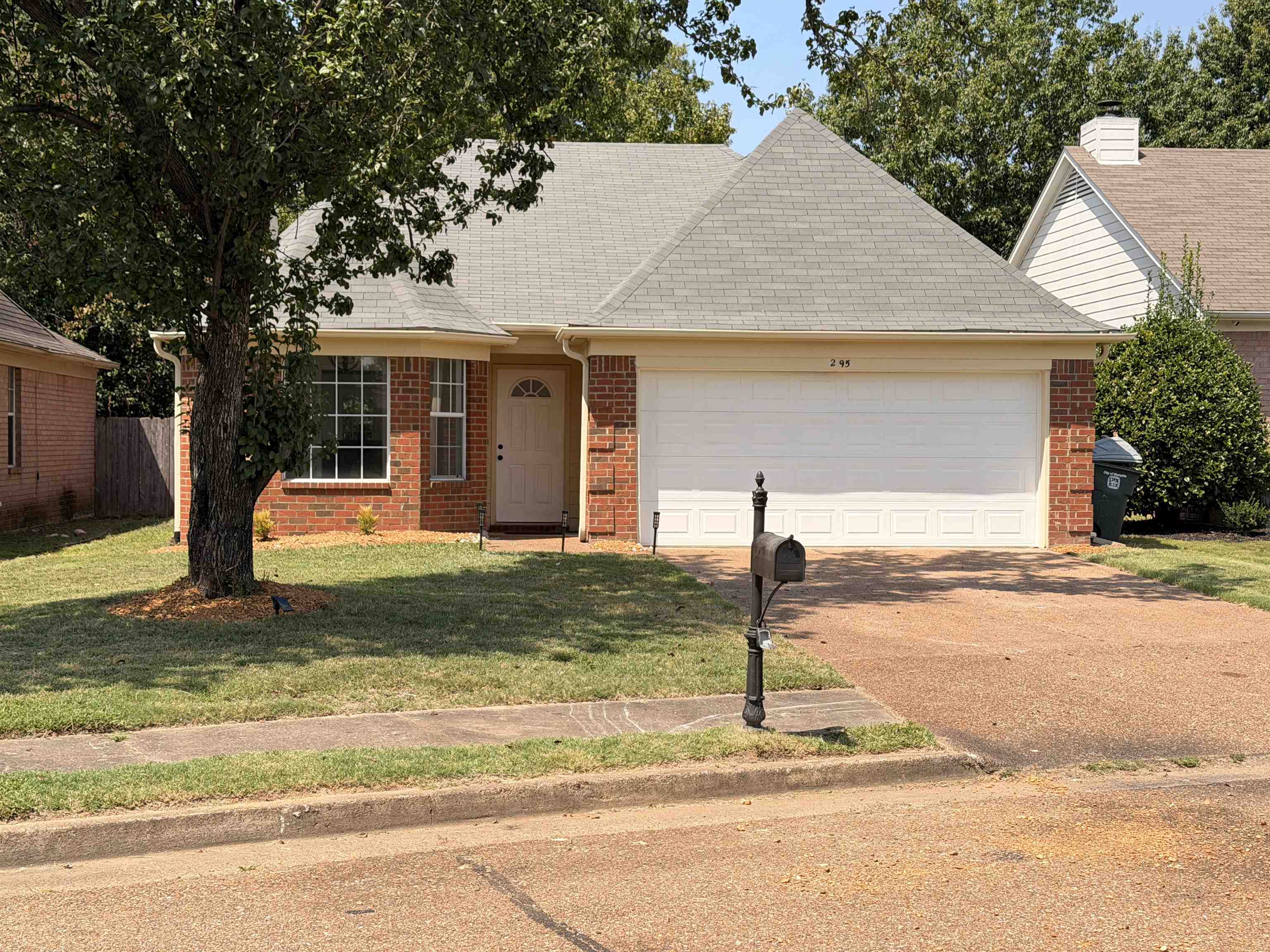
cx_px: 635
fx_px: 1761
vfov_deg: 30.3
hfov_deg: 39.7
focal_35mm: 48
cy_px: 476
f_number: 1.78
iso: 64
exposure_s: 1/3534
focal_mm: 6.76
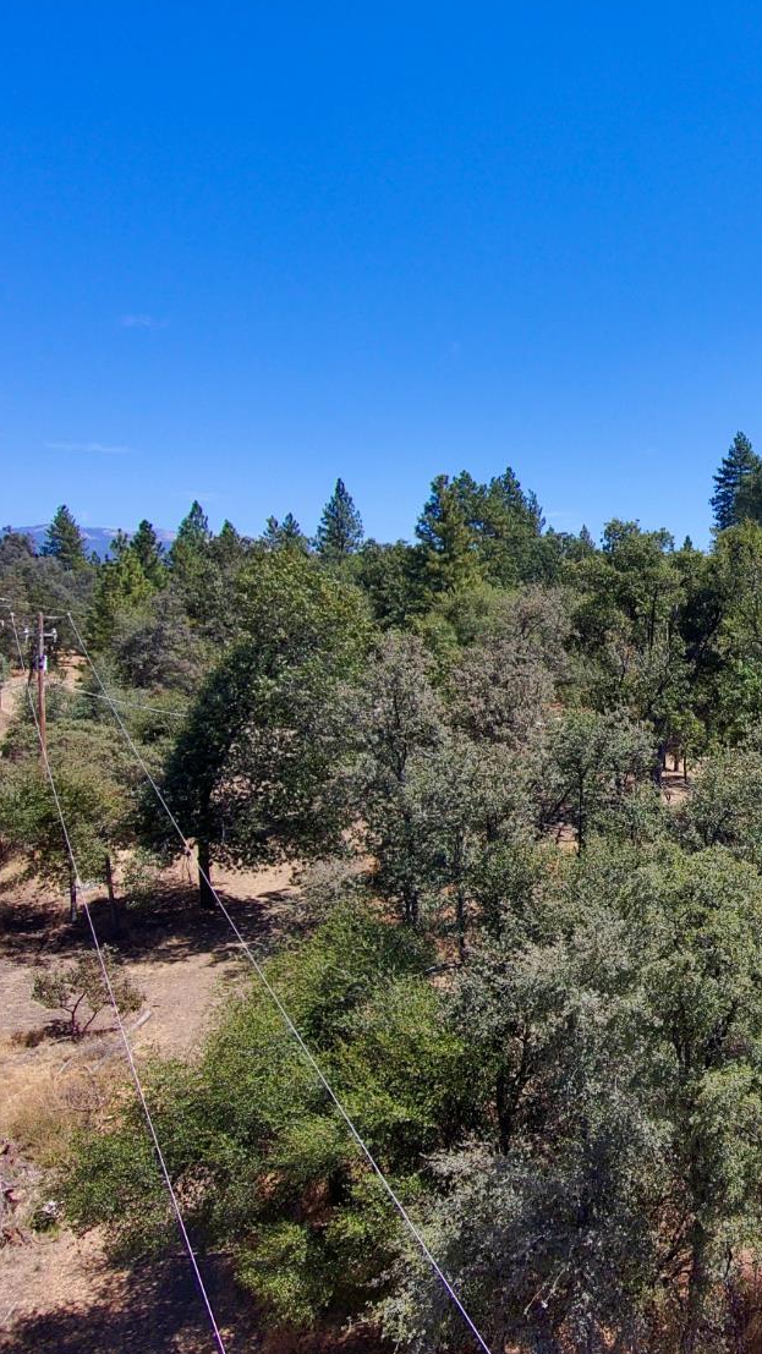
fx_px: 1113
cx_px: 833
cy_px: 676
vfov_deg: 62.6
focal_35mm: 31
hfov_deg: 33.2
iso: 100
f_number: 2.8
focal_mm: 3.7
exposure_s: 1/1114
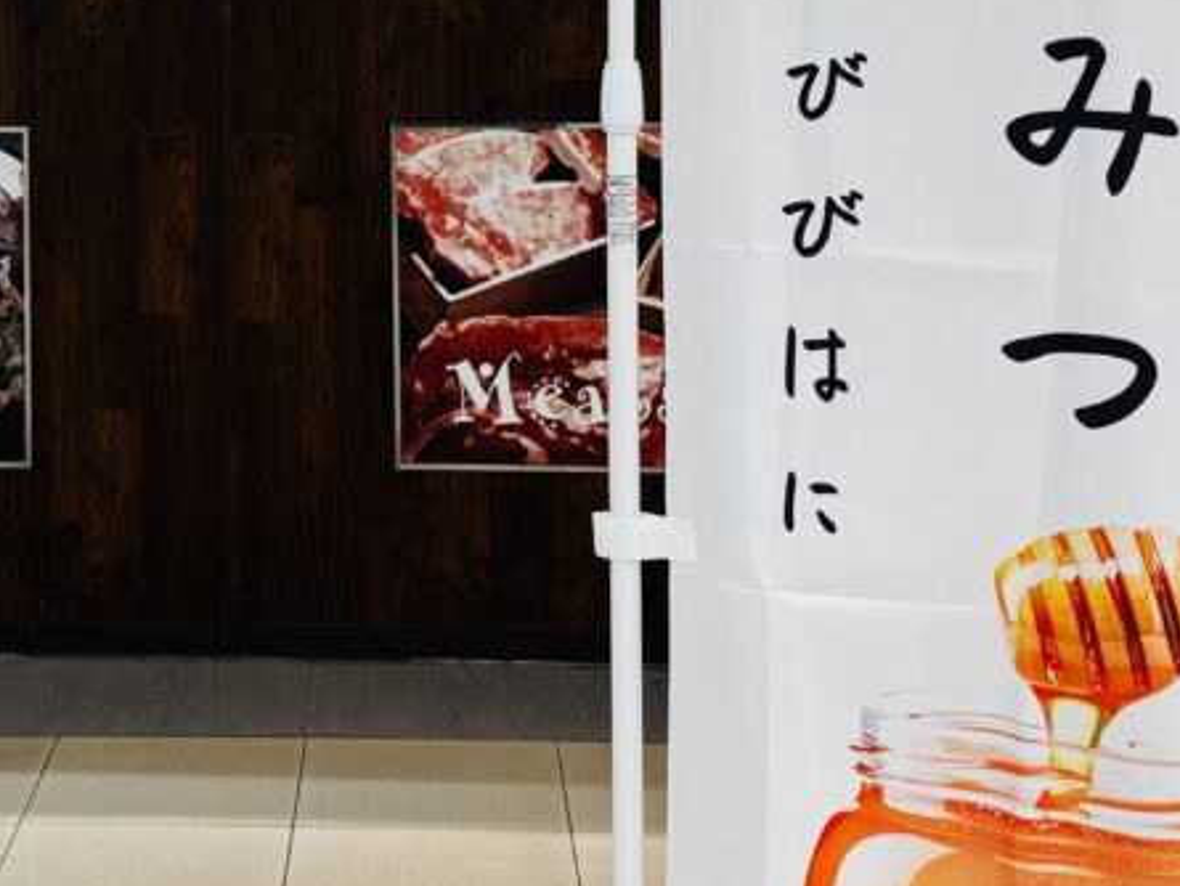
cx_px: 252
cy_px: -16
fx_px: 2353
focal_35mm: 69
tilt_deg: -1.0
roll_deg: +0.7
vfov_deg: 20.6
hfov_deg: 27.6
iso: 160
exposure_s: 1/100
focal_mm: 6.76
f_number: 1.78
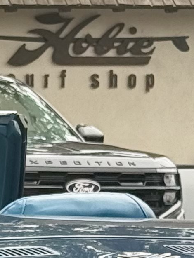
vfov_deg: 6.3
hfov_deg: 4.8
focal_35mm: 309
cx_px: -76
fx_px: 2307
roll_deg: -0.1
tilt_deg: -6.7
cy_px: 426
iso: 100
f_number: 1.78
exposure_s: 1/615
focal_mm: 6.76
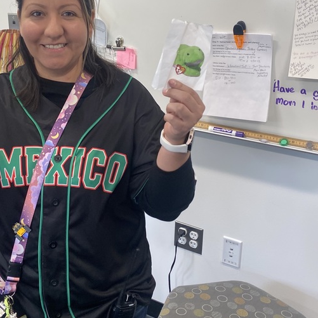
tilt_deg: -18.2
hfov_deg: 35.6
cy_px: 119
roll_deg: +0.8
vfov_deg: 35.9
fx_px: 488
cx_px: 98
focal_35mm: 47
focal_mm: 4.25
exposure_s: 1/100
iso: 100
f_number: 1.8
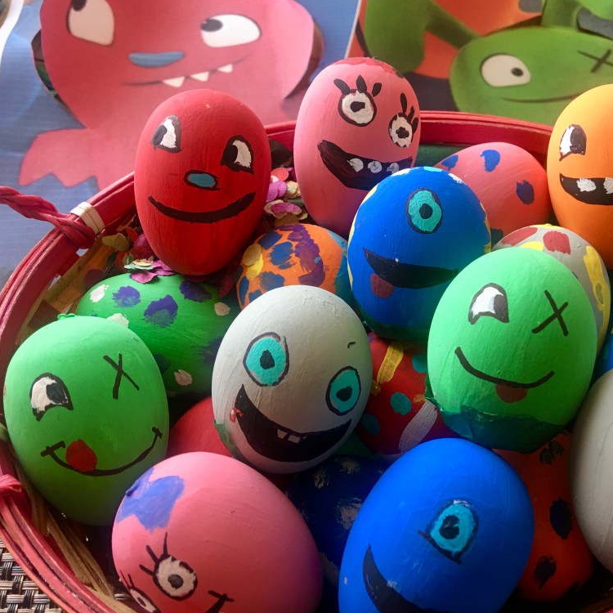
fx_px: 701
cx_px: 393
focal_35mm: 35
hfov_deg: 46.7
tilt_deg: -56.4
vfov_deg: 47.2
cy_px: 304
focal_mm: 4.15
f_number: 2.2
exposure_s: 1/15
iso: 40
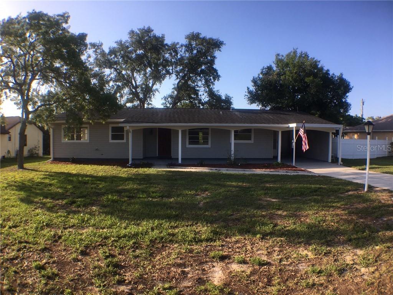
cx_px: 196
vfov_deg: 48.2
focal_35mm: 29
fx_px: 329
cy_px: 148
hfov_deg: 61.7
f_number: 2.2
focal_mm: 4.15
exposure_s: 1/680
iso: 25
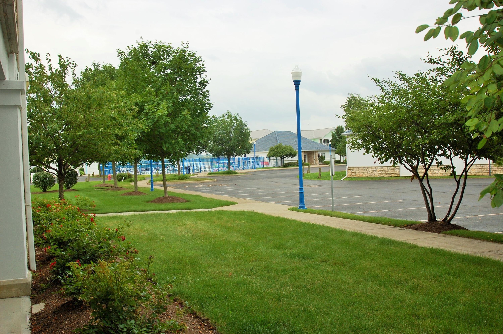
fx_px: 502
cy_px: 167
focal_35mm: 36
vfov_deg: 36.8
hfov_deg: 53.2
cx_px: 252
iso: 200
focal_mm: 24
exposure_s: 1/250
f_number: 8
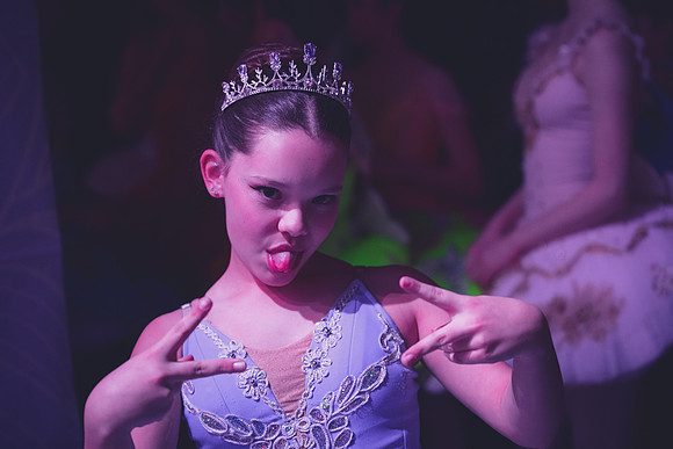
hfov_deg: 28.8
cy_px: 224
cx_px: 336
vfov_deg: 19.5
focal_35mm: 70
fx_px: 1309
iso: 5000
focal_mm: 70
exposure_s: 1/320
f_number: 2.8
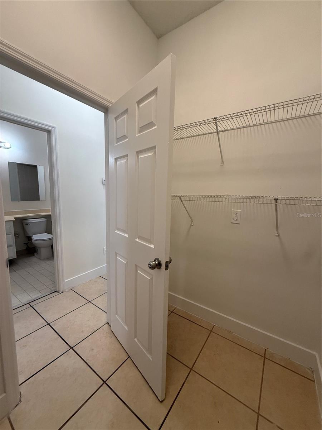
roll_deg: -1.8
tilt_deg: -6.3
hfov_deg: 85.7
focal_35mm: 14
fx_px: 174
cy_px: 215
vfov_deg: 102.1
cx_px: 161
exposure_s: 1/120
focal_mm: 2.22
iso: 250
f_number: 2.2
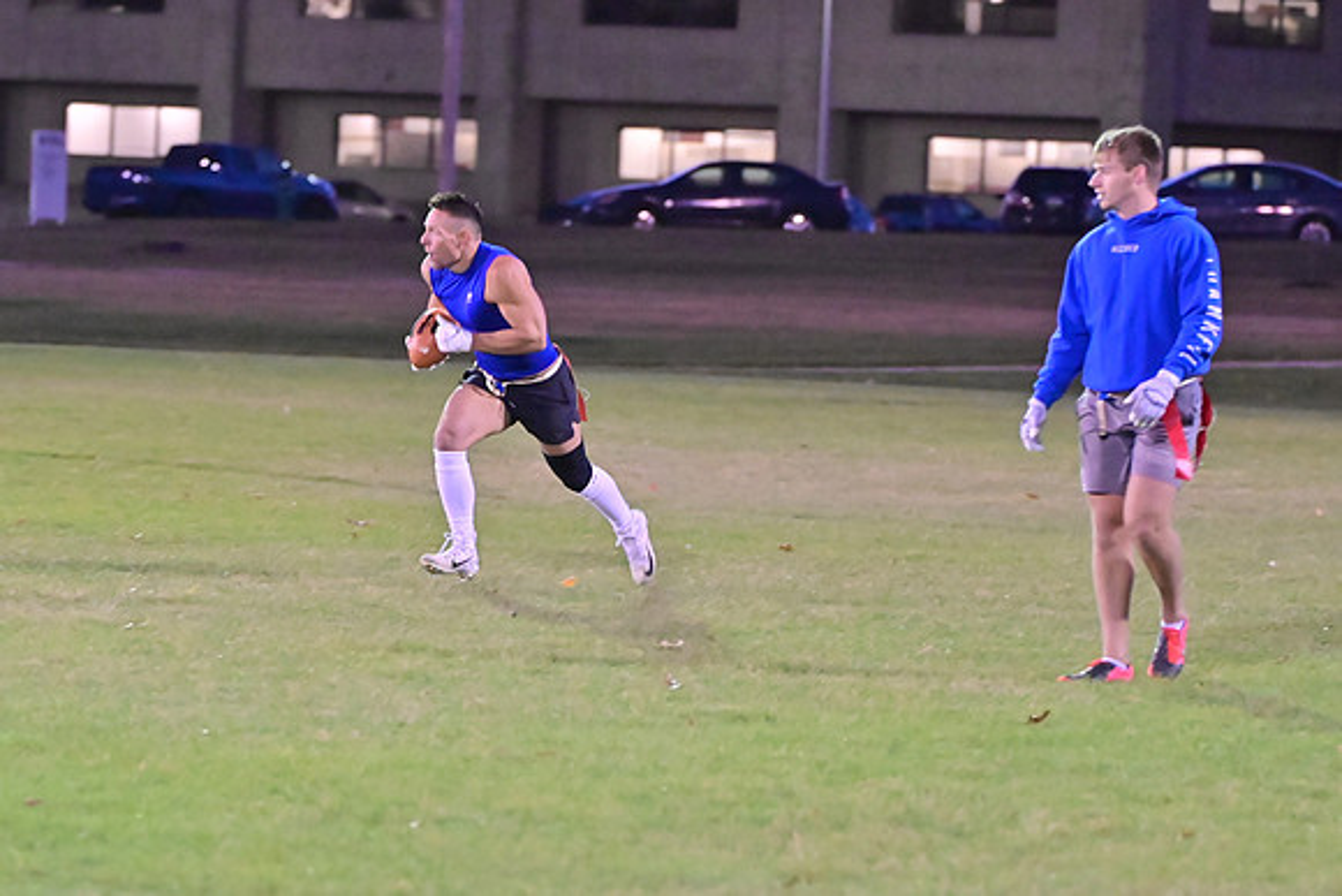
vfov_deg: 6.3
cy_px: 448
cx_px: 671
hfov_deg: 9.5
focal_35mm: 217
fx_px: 8091
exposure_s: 1/320
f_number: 4
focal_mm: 145
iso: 6400
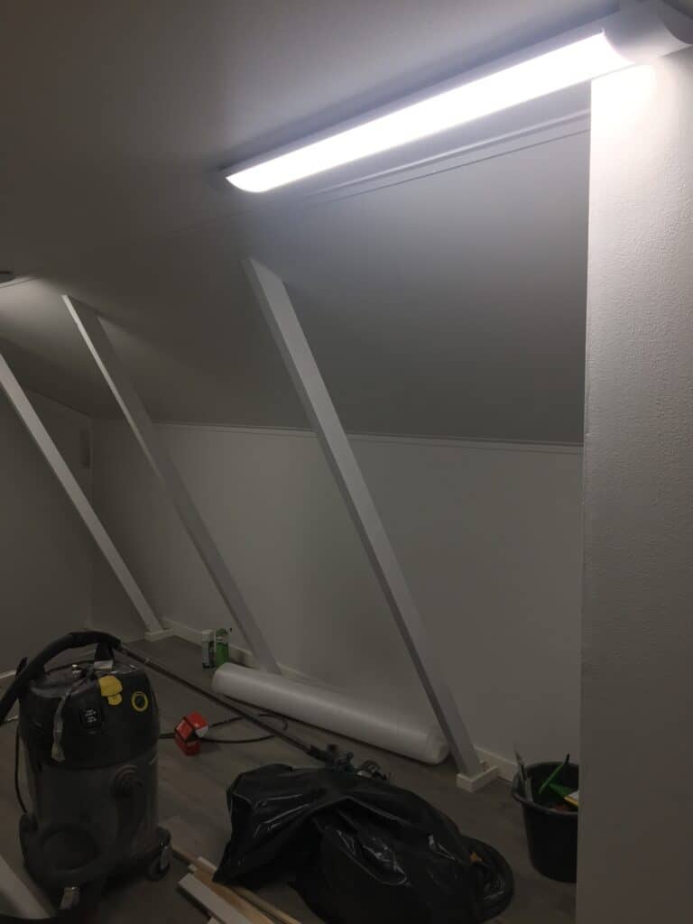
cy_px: 462
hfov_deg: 48.2
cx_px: 346
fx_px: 774
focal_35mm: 29
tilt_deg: -5.2
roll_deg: +1.3
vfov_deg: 61.7
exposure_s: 1/100
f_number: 2.2
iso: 50
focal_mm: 4.15
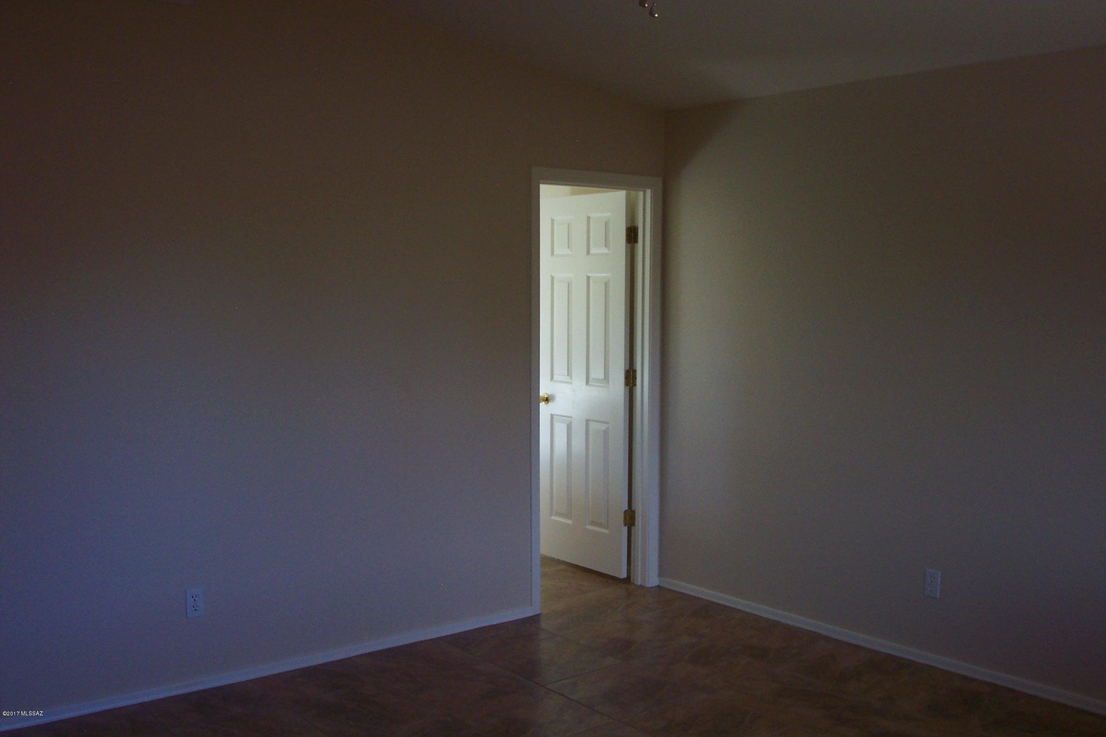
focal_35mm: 35
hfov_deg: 54.4
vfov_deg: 37.9
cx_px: 553
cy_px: 368
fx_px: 1075
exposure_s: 1/90
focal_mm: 7.5
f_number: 2.8
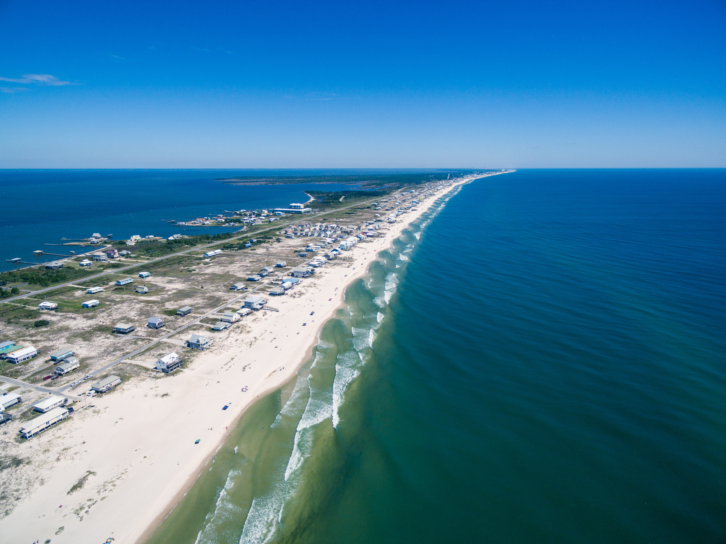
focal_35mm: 20
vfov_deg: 65.9
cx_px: 363
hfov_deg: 81.8
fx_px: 419
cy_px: 272
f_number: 2.8
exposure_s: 1/1800
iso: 100
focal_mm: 3.6
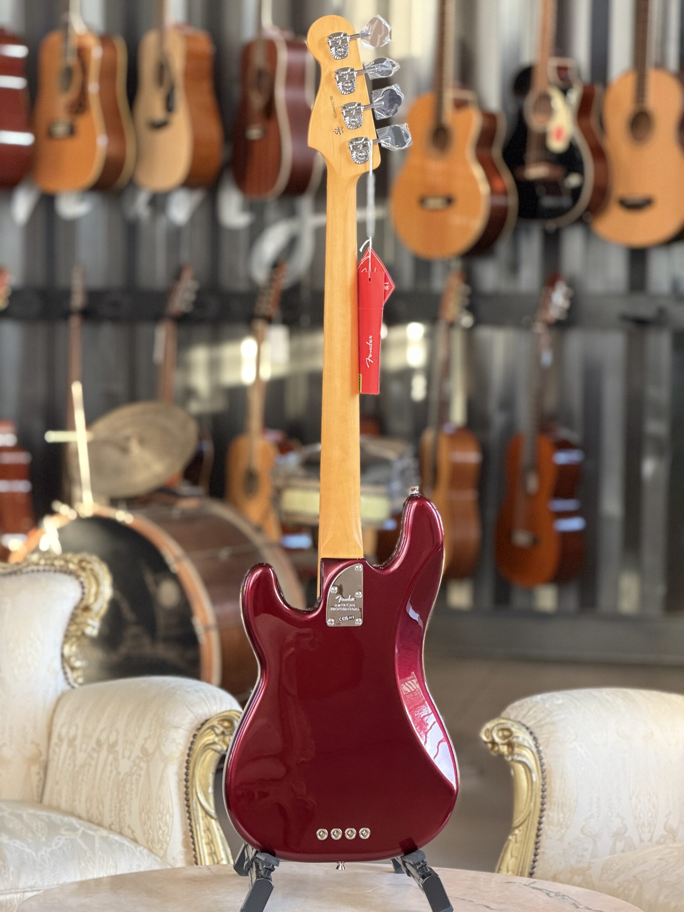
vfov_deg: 19.6
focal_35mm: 100
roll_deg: -1.7
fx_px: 2635
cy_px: 456
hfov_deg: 14.8
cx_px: 342
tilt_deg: -6.4
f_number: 2.8
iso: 640
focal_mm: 16.89
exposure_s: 1/67
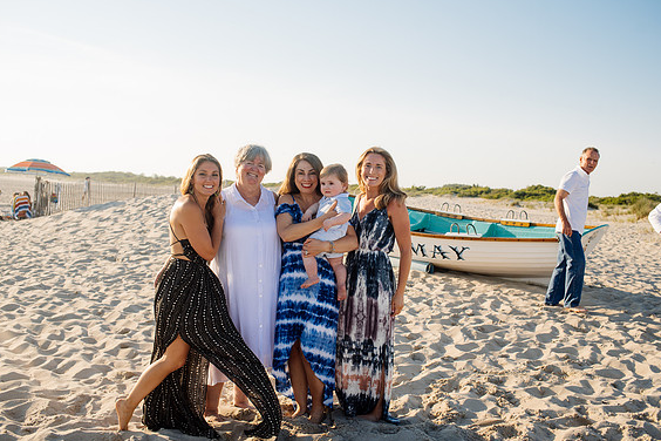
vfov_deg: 36.9
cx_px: 332
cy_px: 215
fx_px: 661
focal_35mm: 36
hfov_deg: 53.1
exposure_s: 1/800
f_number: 4
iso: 160
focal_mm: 35
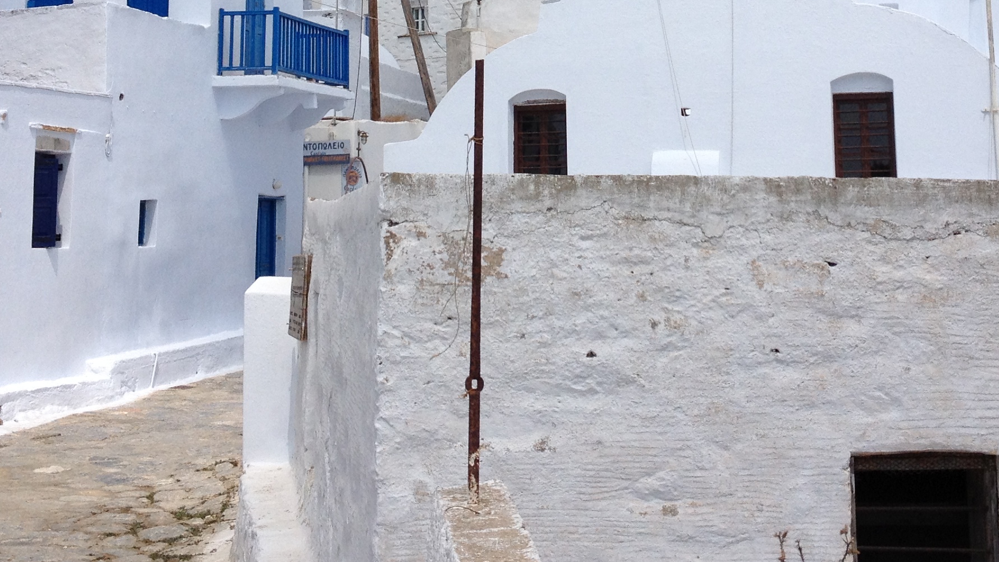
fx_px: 1854
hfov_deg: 30.1
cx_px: 584
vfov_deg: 16.8
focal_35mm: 70
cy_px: -10
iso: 50
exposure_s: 1/3460
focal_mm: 4.28
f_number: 2.4
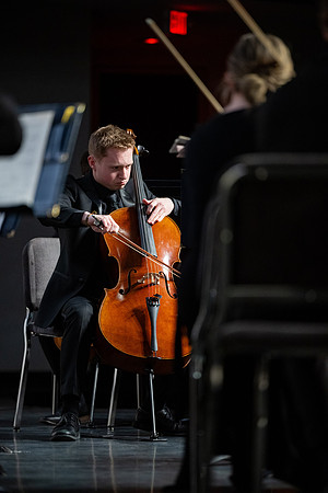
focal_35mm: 200
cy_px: 246
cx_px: 164
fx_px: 2733
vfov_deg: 10.3
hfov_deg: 6.9
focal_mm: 200
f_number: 2.8
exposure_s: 1/400
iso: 2000
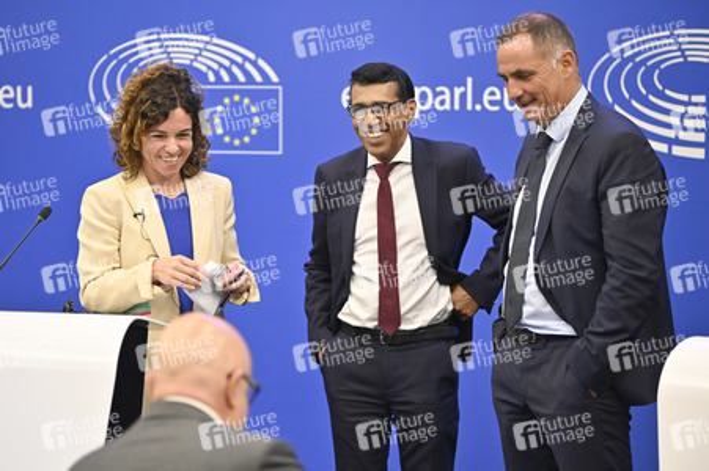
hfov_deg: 14.7
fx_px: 2755
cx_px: 354
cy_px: 236
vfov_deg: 9.8
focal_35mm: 140
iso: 2500
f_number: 2.8
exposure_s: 1/320
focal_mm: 140
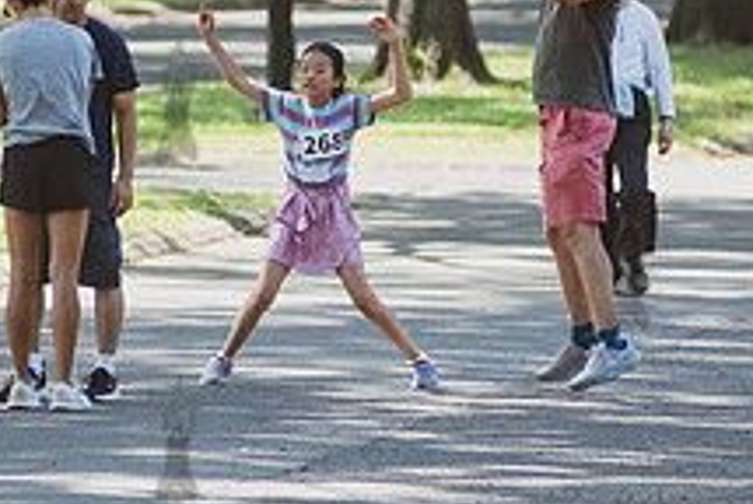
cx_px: 247
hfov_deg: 2.8
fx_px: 15520
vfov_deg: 1.9
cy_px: 144
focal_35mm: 741
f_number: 3.2
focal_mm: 200
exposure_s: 1/640
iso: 200
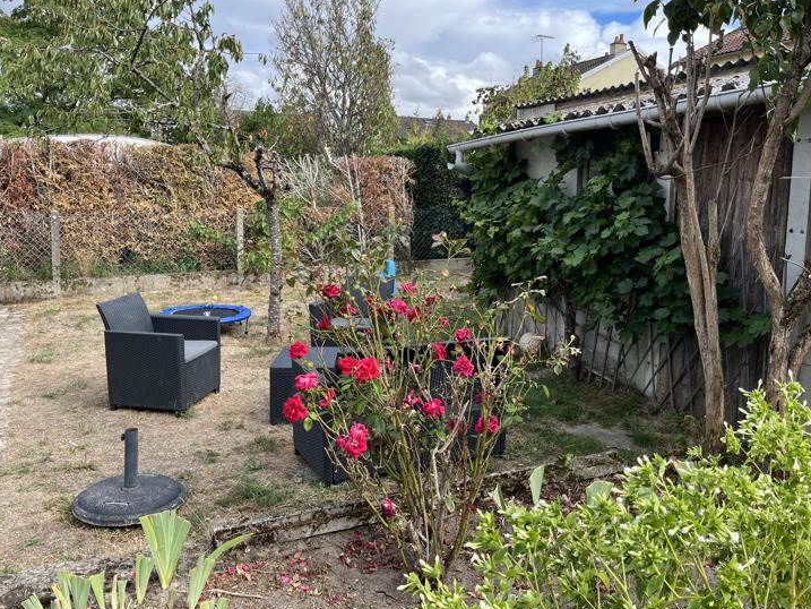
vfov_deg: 48.2
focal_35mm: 29
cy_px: 274
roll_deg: -0.6
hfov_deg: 61.6
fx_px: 680
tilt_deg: -6.3
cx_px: 395
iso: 50
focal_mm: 5.1
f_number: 1.6
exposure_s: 1/1252
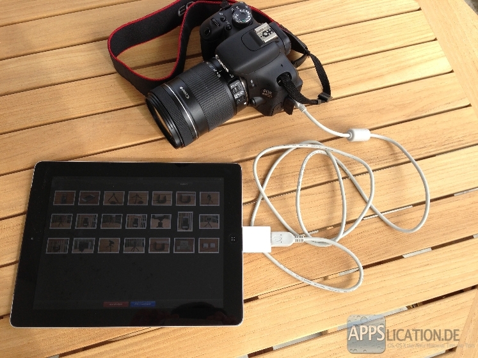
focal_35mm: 33
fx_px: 456
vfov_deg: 42.9
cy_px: 179
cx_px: 239
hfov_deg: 55.4
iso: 50
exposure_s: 1/430
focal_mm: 4.13
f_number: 2.4
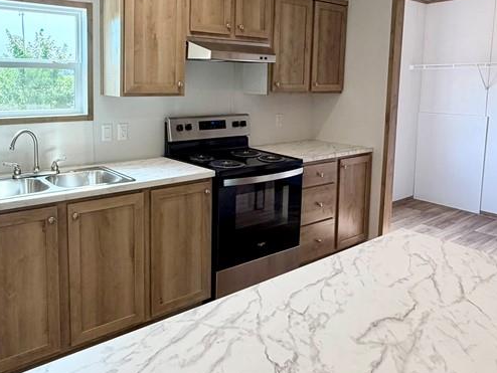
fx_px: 417
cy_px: 129
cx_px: 195
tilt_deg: -7.5
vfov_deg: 47.6
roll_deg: +0.2
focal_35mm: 29
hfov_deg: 61.0
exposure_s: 1/120
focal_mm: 2.22
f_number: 2.2
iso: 100
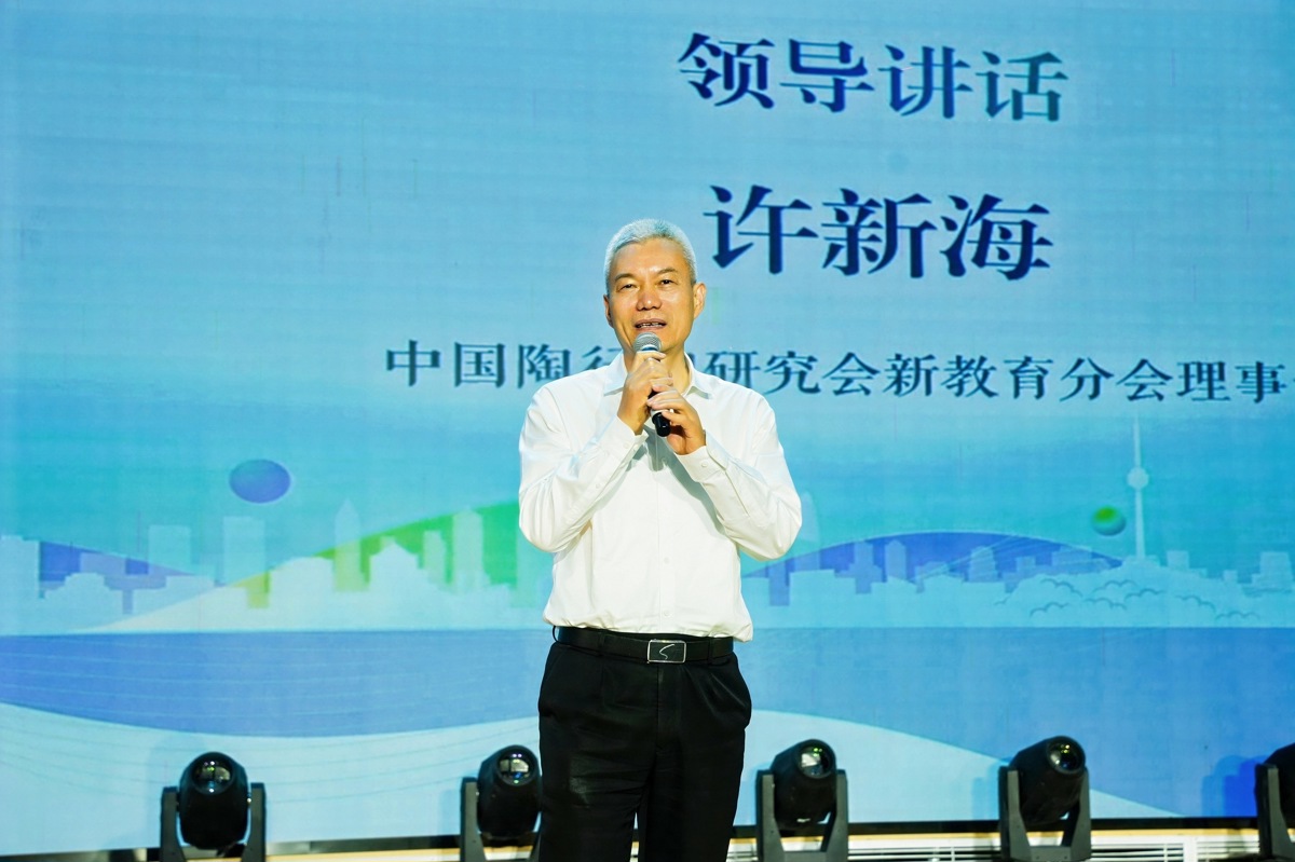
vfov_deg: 19.4
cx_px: 648
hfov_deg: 28.9
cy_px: 431
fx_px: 2517
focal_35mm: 70
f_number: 5
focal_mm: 70
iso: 200
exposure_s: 1/125
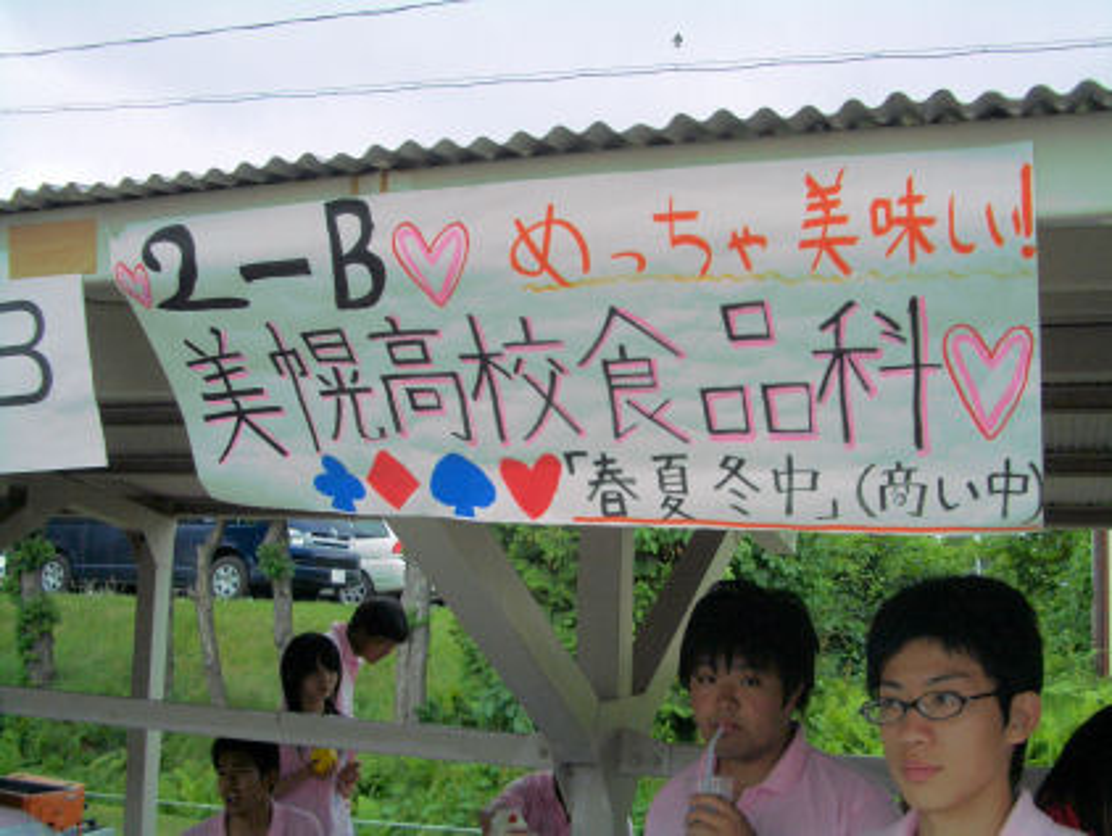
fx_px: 1318
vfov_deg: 35.2
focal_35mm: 41
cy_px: 418
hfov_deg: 45.8
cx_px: 556
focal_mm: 6.8
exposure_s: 1/800
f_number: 2.8
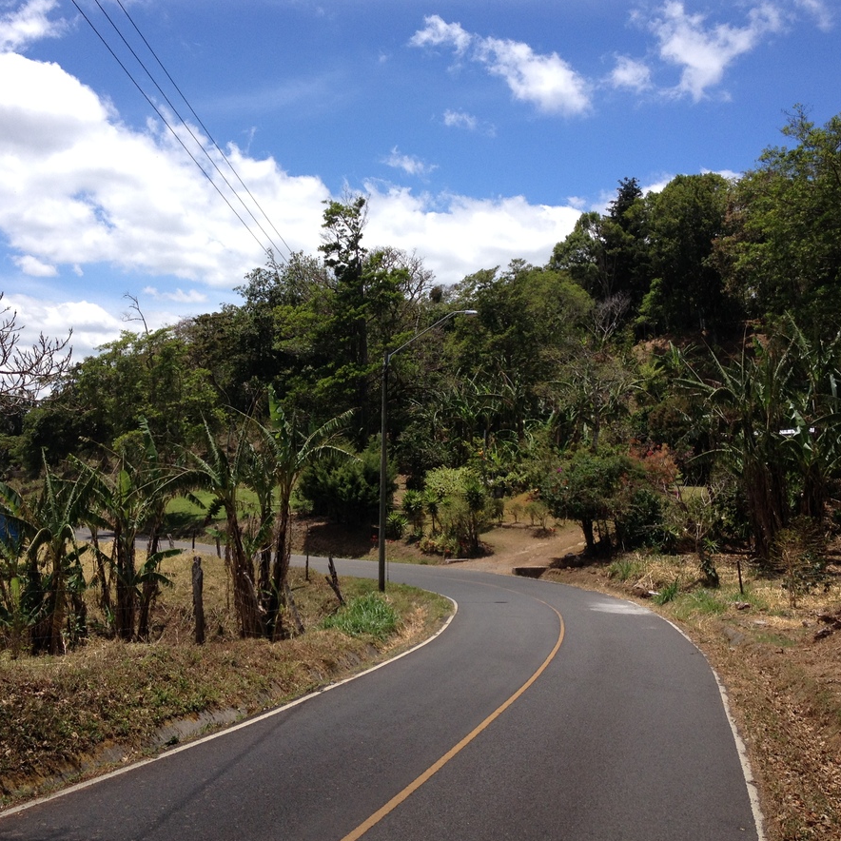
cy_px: 420
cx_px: 371
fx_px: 1154
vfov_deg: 40.0
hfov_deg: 40.0
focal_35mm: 42
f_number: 2.4
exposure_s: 1/1672
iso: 50
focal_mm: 4.28
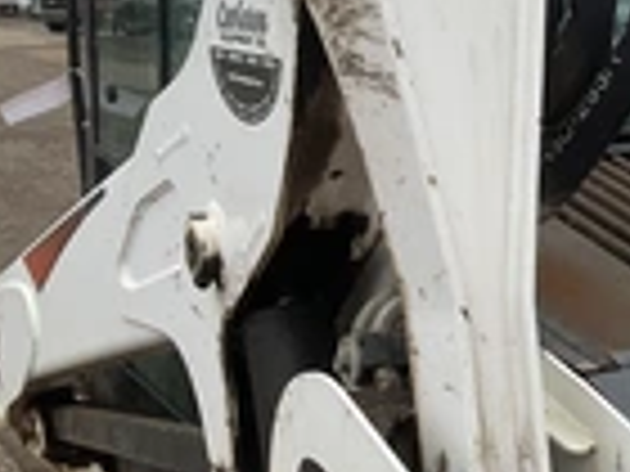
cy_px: 274
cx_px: 796
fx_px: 1511
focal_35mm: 83
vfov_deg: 17.8
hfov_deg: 21.5
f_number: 1.8
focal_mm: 3
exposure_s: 1/358
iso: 25
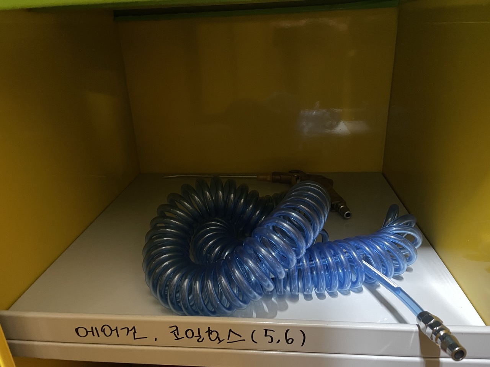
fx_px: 368
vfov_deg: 53.1
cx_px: 245
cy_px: 184
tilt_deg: -20.2
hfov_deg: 67.3
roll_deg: +3.3
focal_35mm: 26
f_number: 1.6
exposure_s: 1/24
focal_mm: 4.2
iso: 800
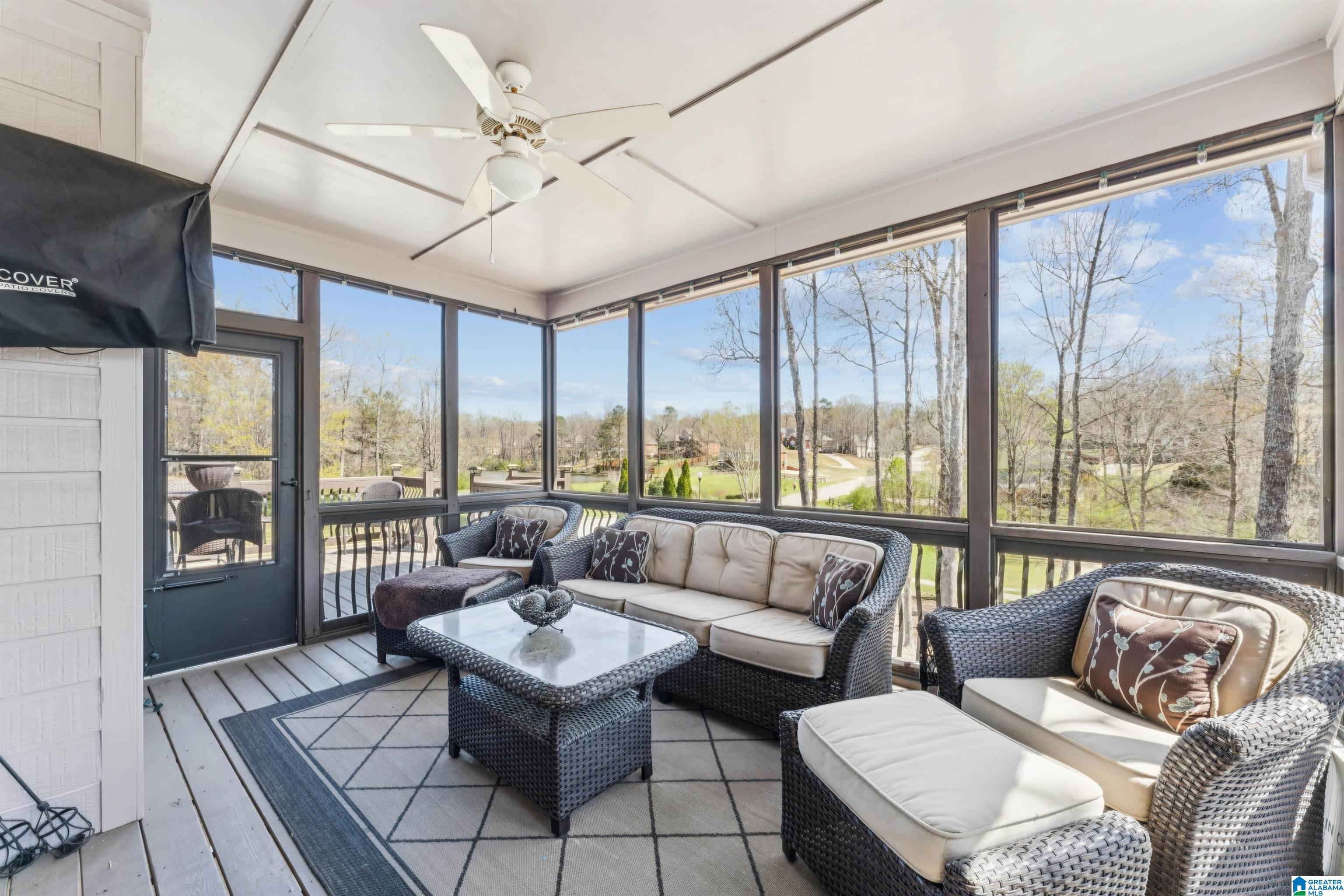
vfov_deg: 81.2
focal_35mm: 14
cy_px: 448
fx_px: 523
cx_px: 672
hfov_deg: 104.3
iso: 500
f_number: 13
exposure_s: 1/50
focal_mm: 14
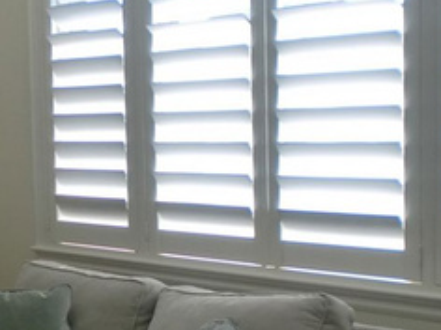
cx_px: 60
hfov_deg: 20.3
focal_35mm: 95
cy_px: 259
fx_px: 1210
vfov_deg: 15.5
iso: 64
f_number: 3.1
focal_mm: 6.3
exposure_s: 1/60
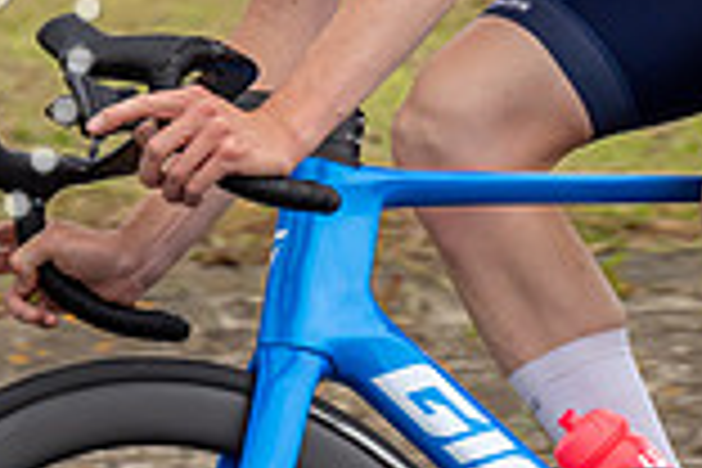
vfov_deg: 2.3
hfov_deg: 3.4
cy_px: -636
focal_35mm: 598
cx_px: 551
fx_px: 11660
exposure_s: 1/1000
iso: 400
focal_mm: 113
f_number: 4
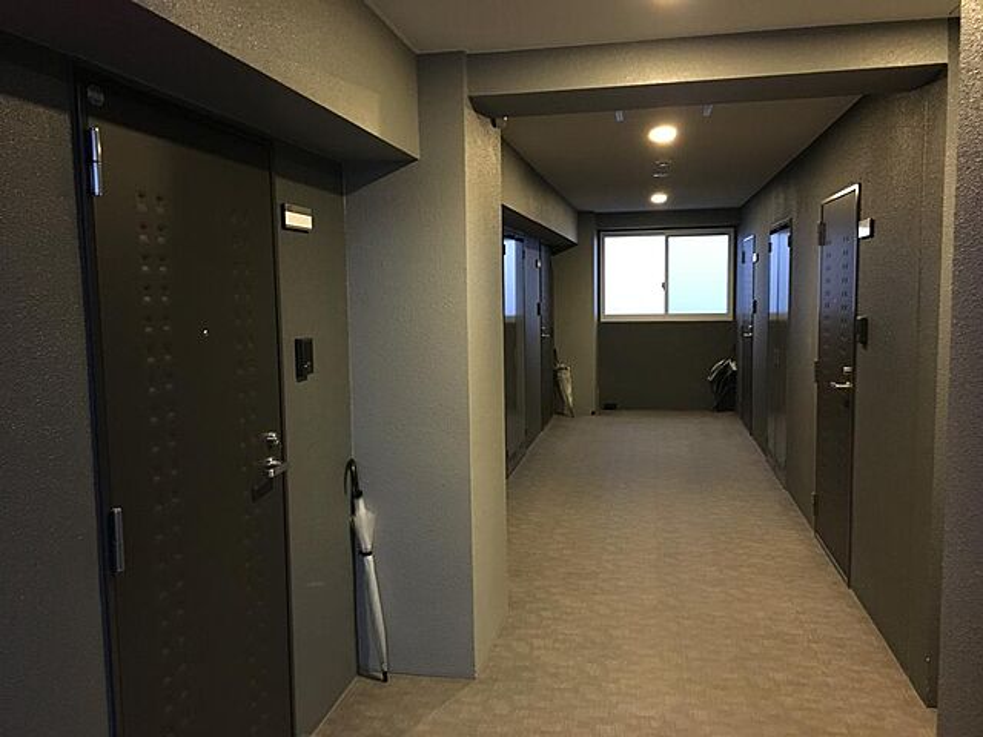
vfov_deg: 48.2
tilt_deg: -5.2
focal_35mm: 29
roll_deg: +1.3
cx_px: 492
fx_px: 824
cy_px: 368
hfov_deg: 61.7
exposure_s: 1/15
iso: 500
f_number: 2.2
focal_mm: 4.15
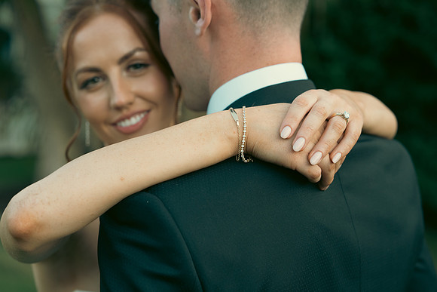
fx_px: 777
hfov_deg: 31.4
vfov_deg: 21.3
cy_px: 146
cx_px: 218
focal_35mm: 64
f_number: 3.5
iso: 800
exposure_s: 1/250
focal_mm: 64
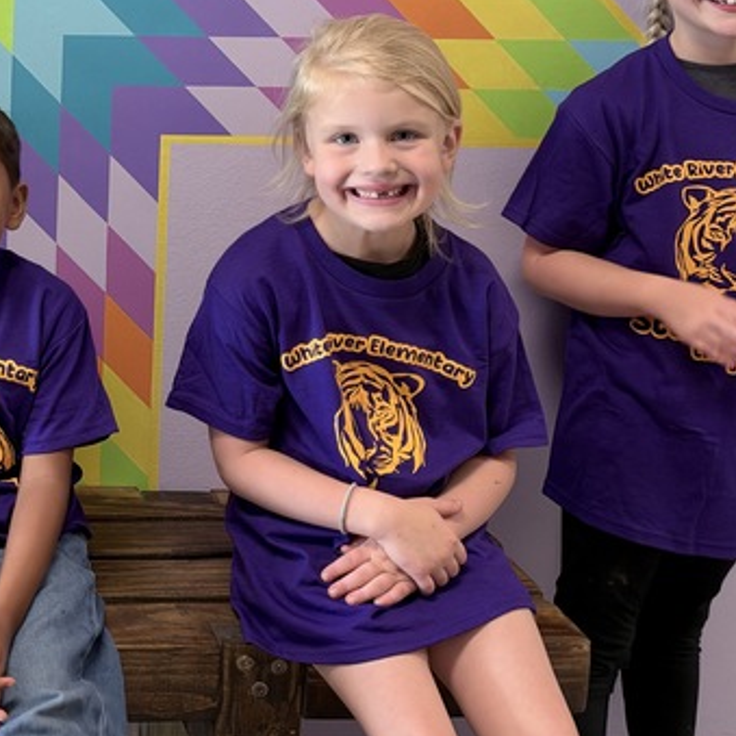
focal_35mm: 64
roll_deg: -0.5
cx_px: -158
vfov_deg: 25.7
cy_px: 26
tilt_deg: -7.8
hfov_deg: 24.3
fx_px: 1540
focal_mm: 6.93
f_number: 1.48
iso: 200
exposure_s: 1/60
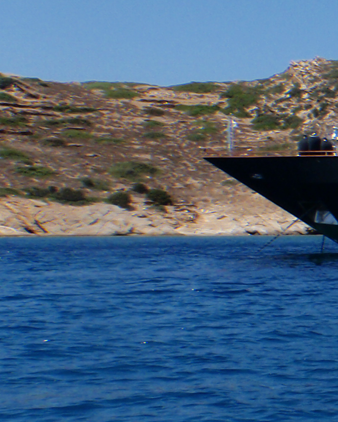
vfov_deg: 17.6
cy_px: 338
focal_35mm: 108
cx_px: 821
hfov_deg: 11.6
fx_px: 1351
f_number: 5
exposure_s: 1/400
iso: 64
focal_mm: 5
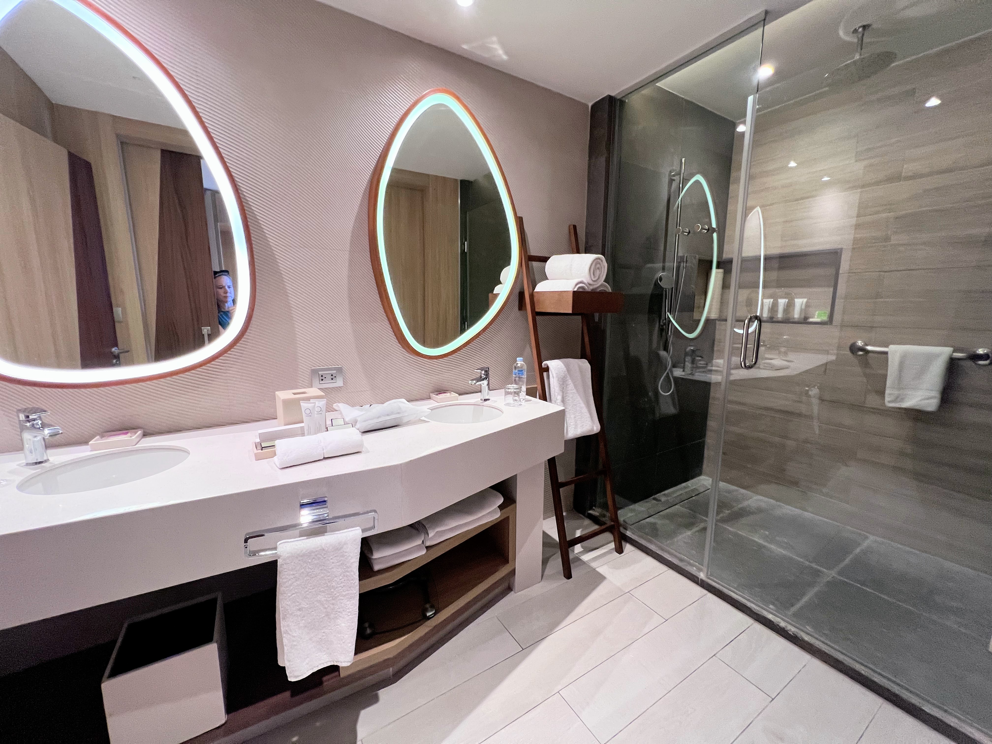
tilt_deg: -9.1
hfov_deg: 106.2
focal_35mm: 13
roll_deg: -0.1
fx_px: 373
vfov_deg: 89.9
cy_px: 372
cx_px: 496
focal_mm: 1.57
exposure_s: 1/60
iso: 250
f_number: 1.8
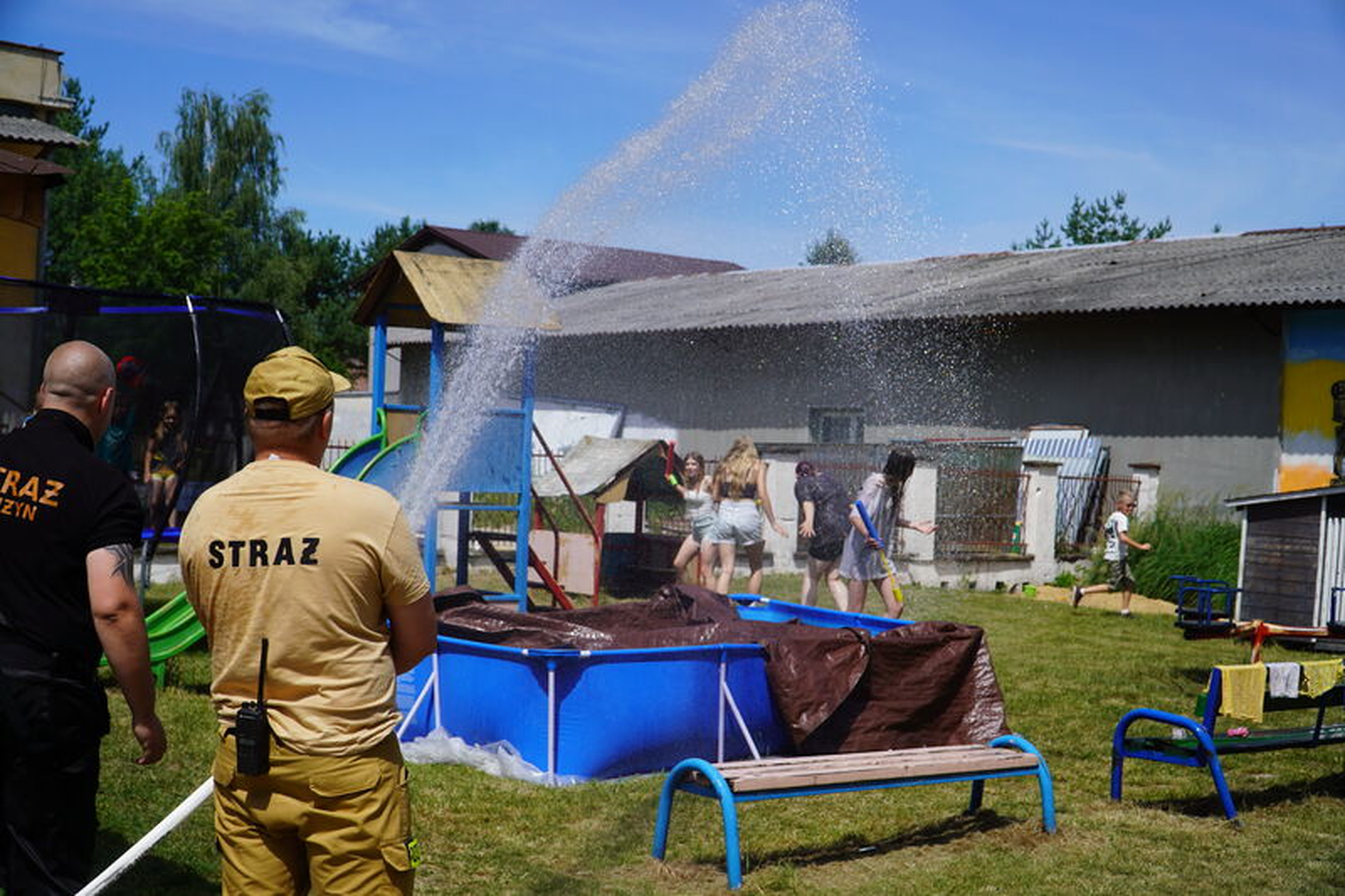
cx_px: 672
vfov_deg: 28.9
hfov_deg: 42.3
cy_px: 448
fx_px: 1737
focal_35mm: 46
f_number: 5
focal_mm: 31
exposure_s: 1/1000
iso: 100
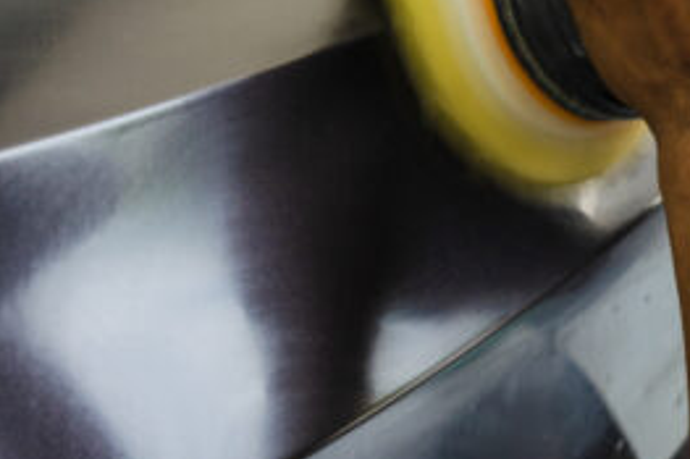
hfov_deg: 8.0
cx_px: 554
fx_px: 4906
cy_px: 54
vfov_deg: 5.4
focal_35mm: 256
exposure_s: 1/125
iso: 280
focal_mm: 75
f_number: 5.6
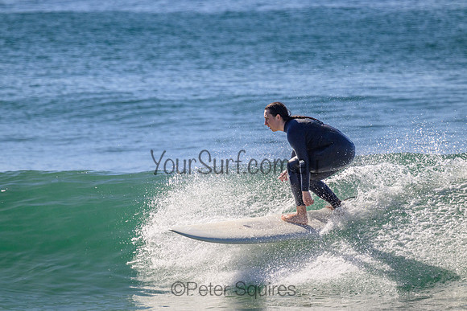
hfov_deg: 2.6
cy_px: 156
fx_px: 10380
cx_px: 234
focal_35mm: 800
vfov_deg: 1.7
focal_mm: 800
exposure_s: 1/2000
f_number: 11
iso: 1000
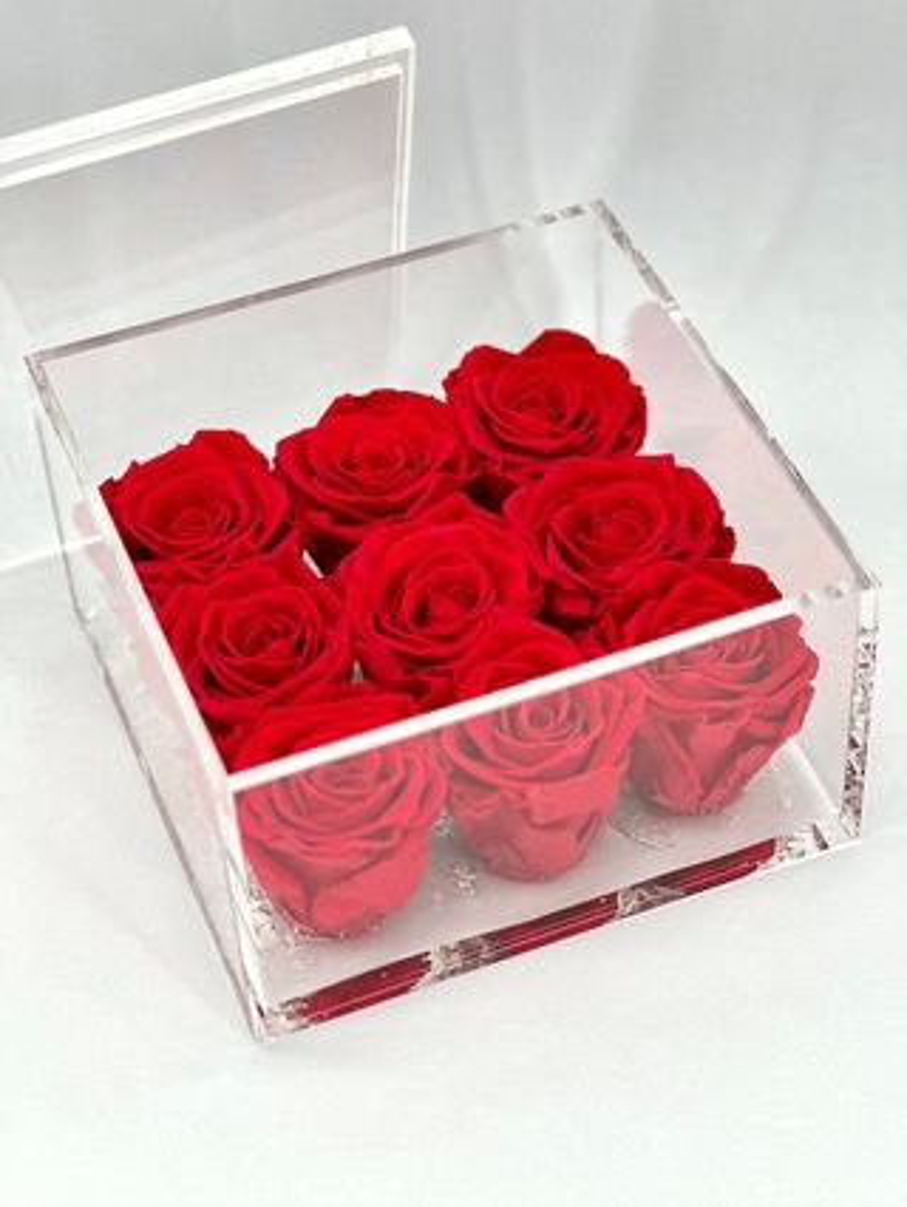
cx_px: 454
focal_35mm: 77
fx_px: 2687
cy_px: 604
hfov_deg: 19.2
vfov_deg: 25.3
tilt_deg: -46.2
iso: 50
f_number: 2.8
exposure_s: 1/121
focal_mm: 9
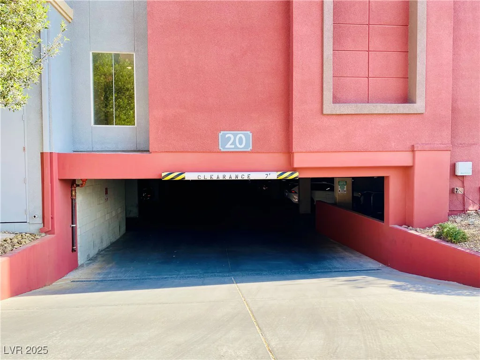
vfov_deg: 53.1
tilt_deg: -1.8
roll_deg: +0.6
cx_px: 240
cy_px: 180
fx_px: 361
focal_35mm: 26
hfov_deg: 67.3
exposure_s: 1/367
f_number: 1.8
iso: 32
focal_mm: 4.25
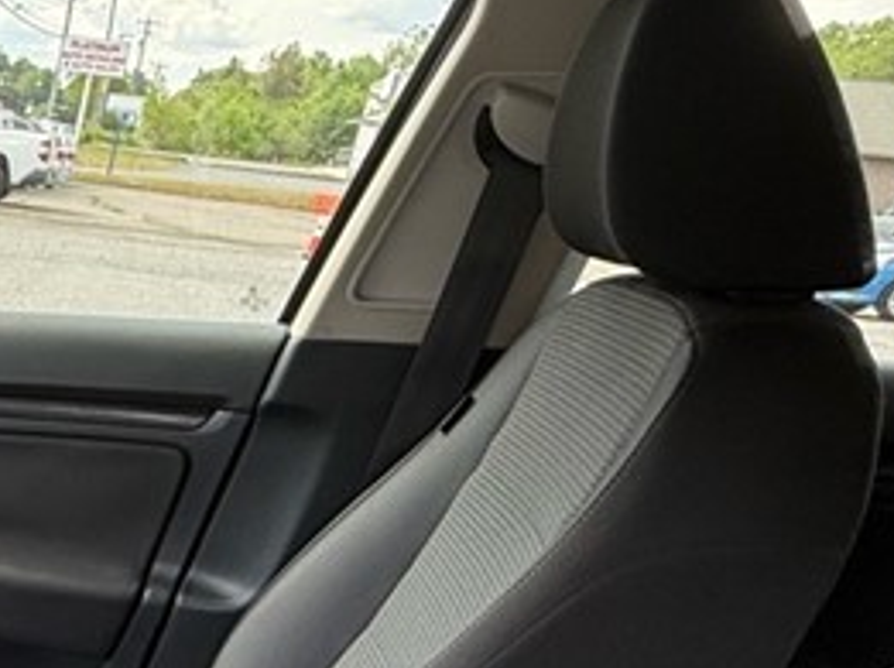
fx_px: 1418
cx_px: -315
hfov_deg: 27.9
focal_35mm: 55
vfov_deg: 25.5
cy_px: 620
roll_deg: -7.6
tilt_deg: -20.7
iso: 50
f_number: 2.2
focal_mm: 2.22
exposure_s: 1/142
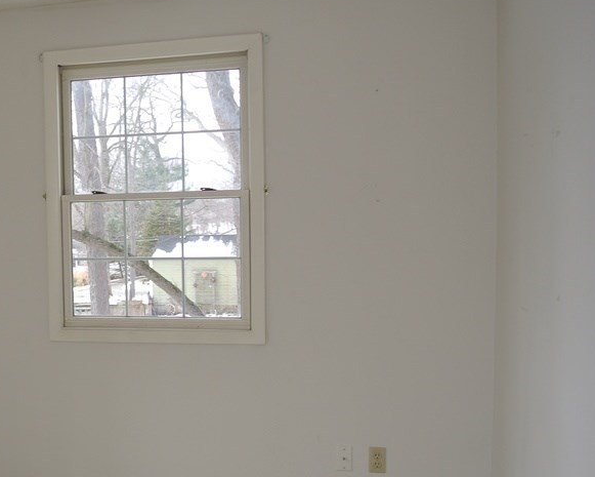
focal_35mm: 48
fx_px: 845
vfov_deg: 31.4
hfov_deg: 36.7
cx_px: 75
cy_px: 287
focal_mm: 11
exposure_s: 1/60
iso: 100
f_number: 4.5
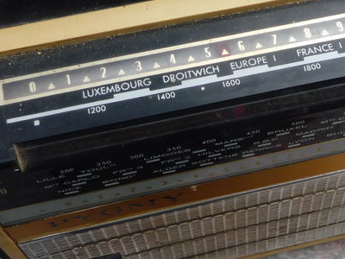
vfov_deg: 19.6
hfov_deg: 25.6
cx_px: 271
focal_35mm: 75
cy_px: 145
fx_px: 747
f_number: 4
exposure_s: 1/250
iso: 100
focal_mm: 5.2
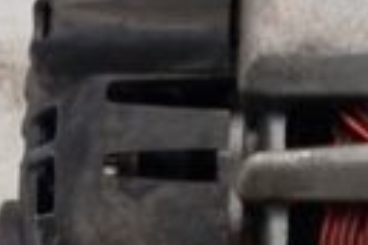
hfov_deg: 12.6
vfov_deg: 8.6
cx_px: 459
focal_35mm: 158
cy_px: 306
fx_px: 1615
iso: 568
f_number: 1.8
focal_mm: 4.22
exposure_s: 1/33.3
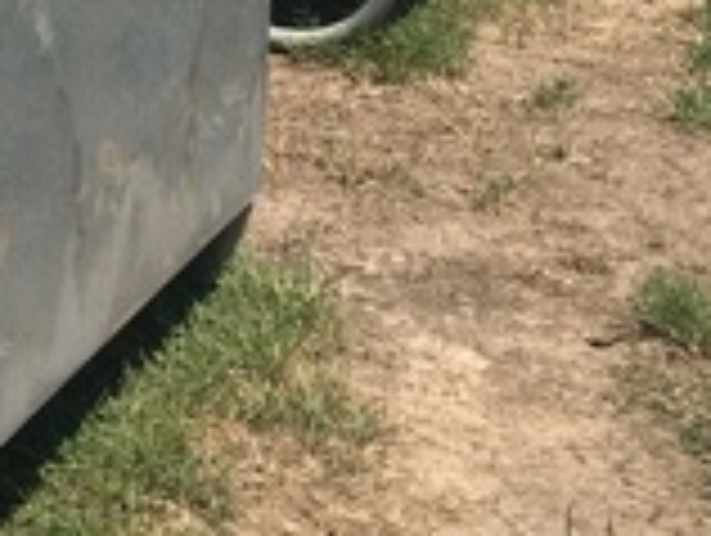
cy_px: -223
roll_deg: +2.1
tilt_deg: -13.5
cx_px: -360
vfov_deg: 11.8
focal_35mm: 121
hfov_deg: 15.1
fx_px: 2489
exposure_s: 1/2137
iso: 25
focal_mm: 4.15
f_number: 2.2
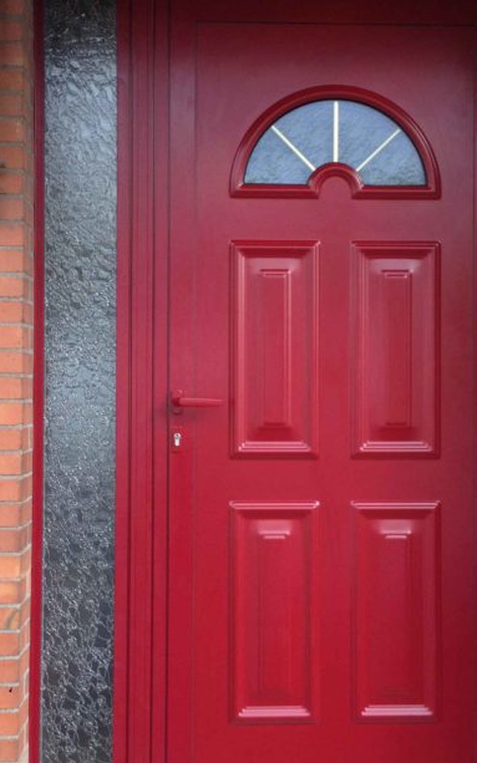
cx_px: 275
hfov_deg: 20.9
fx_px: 1290
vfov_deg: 33.0
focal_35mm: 62
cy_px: 378
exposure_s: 1/120
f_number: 2.4
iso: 64
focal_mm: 4.28
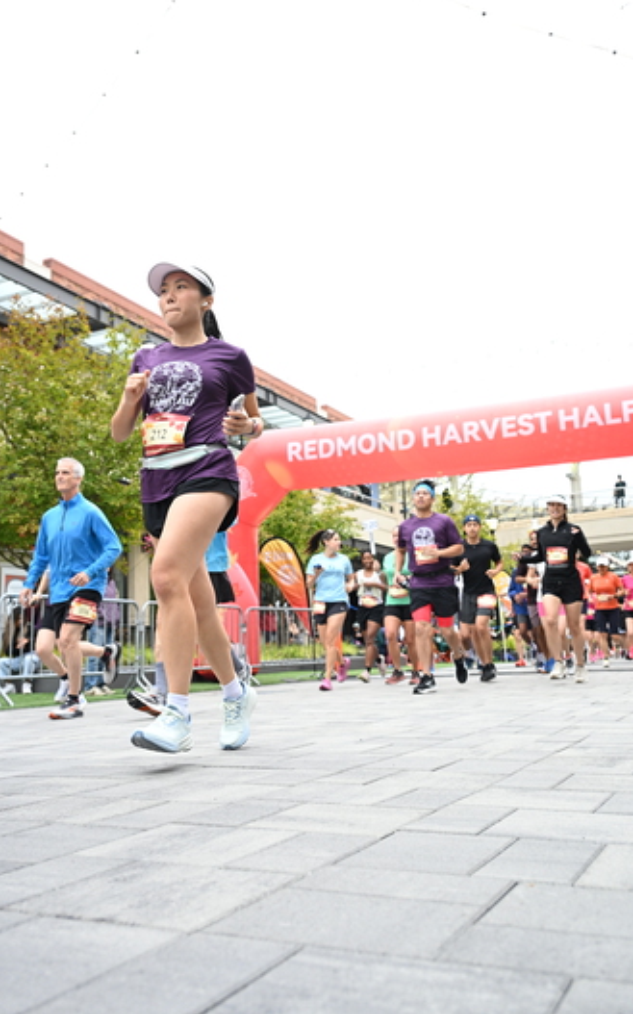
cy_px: 491
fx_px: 912
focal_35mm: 33
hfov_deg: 38.3
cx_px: 349
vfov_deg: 58.1
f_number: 4
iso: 2000
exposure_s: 1/640
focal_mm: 31
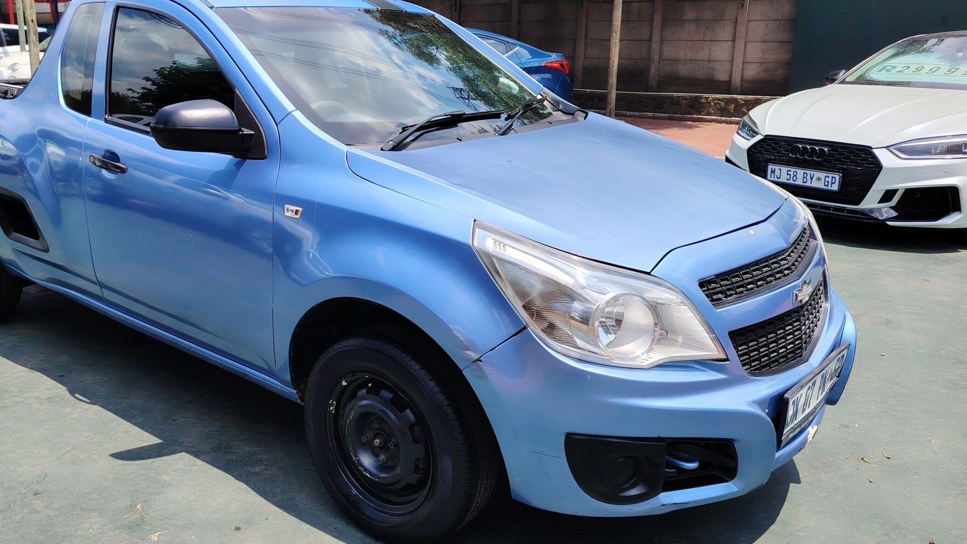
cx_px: 387
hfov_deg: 60.5
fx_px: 821
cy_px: 254
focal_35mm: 32
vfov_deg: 36.7
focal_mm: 5.25
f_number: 1.75
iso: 100
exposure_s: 1/847
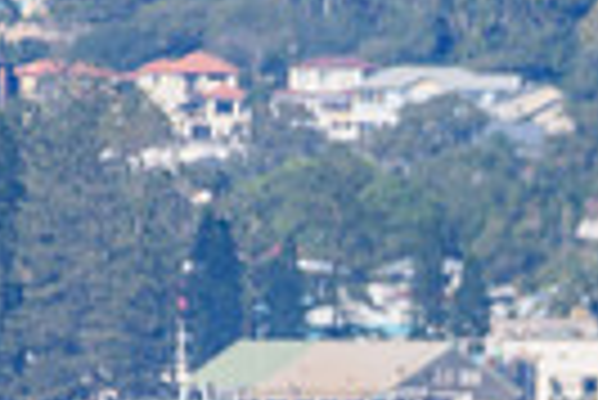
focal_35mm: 2177
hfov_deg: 0.9
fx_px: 36201
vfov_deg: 0.6
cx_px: 1111
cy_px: 820
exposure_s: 1/2000
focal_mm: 500
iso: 140
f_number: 5.6
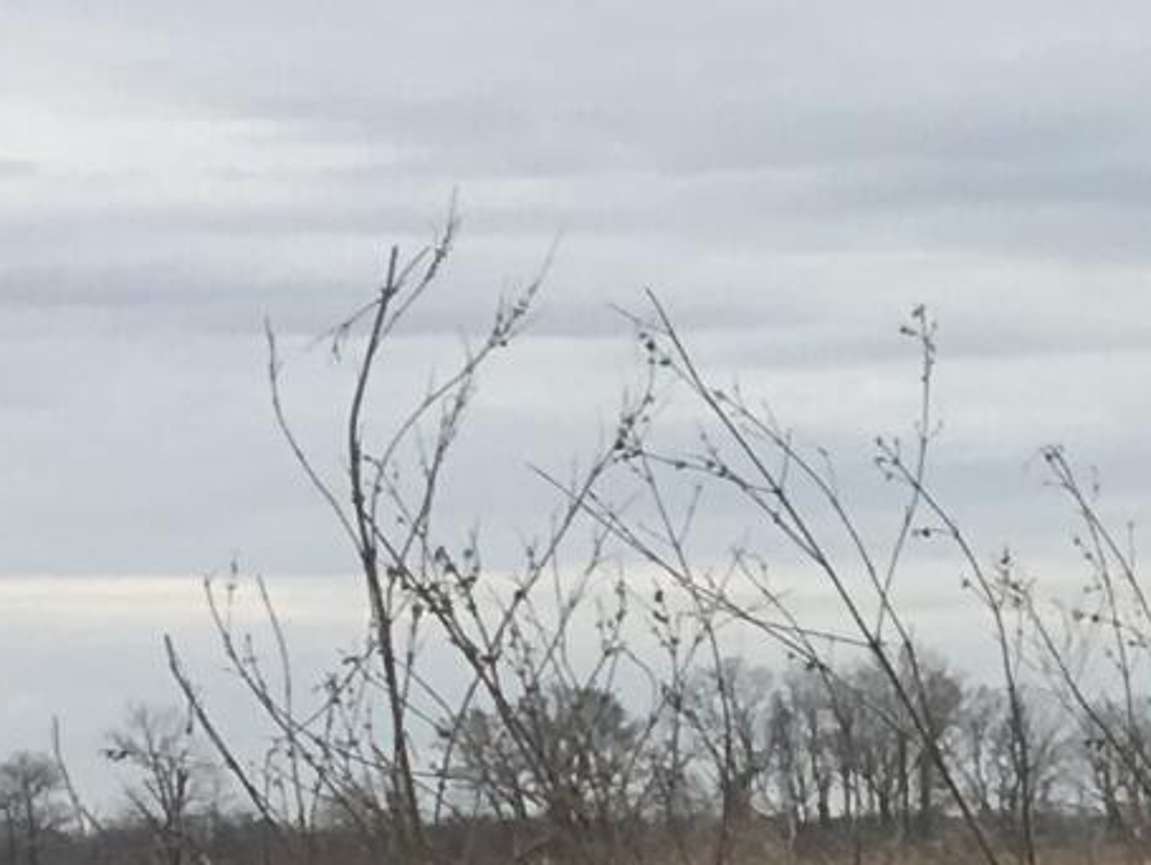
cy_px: 1692
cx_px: 2547
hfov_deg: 9.4
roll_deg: +1.3
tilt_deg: -7.0
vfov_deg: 7.5
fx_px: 6356
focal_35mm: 191
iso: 25
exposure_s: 1/1709
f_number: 2.2
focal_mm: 4.15
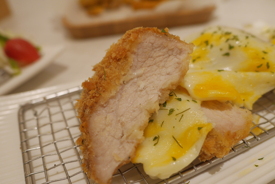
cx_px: 138
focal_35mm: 32
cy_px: 105
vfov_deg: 41.0
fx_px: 244
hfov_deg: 58.7
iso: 200
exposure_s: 1/80
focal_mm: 15
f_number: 2.8
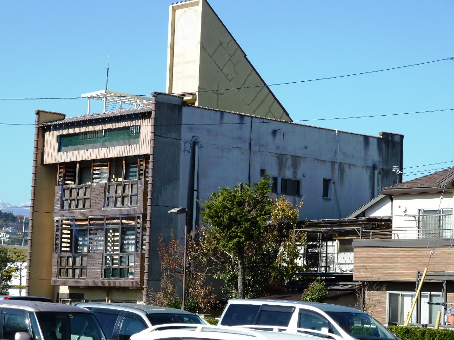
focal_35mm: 104
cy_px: 170
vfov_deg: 14.2
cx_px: 227
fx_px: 1364
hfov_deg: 18.9
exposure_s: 1/400
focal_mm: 17
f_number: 4.3
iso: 80
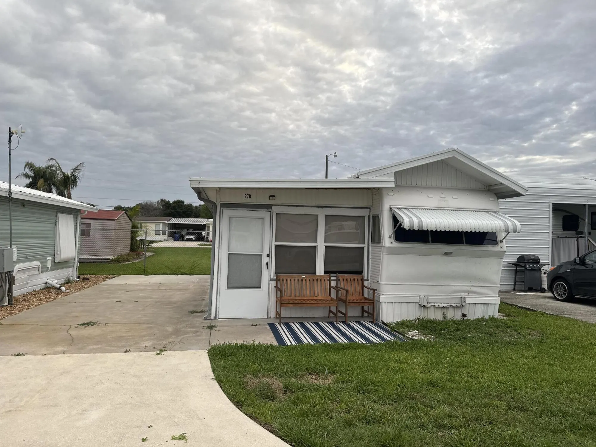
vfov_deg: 56.8
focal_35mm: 24
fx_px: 413
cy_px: 224
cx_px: 298
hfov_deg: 71.6
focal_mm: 6.76
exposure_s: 1/360
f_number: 1.78
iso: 80
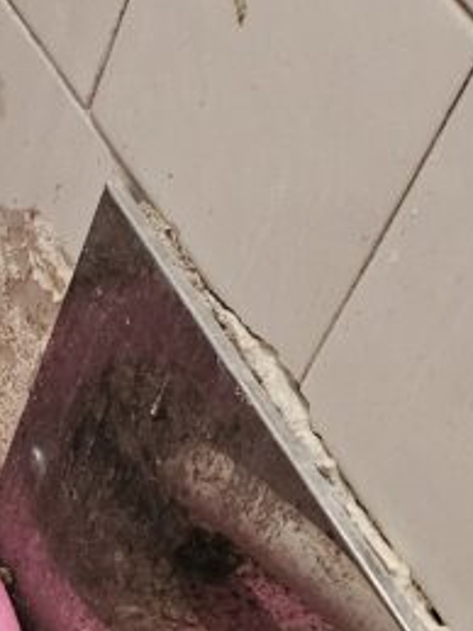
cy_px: 519
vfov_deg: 20.4
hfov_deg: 13.8
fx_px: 1732
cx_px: -393
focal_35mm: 95
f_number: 1.8
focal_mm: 5
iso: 800
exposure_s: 1/100
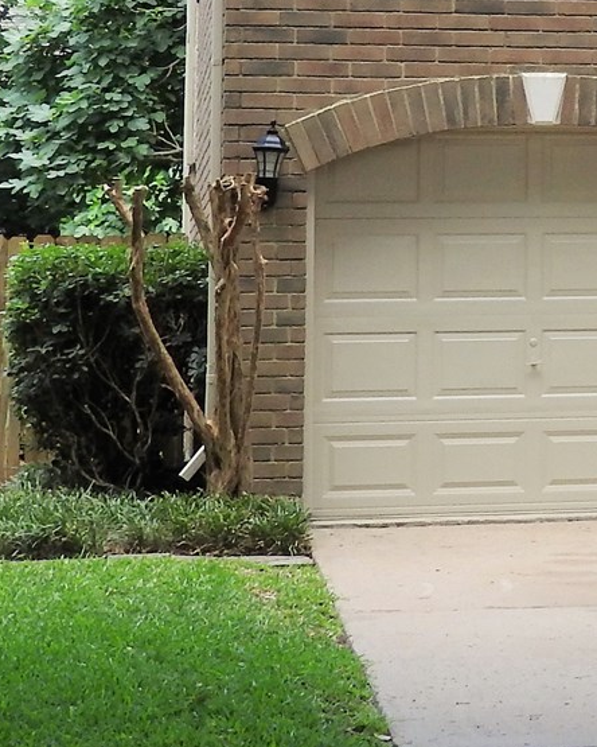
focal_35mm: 162
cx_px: 1256
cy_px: -74
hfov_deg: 8.9
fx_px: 3578
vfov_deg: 11.7
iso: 100
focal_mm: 8.1
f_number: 4
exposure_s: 1/200
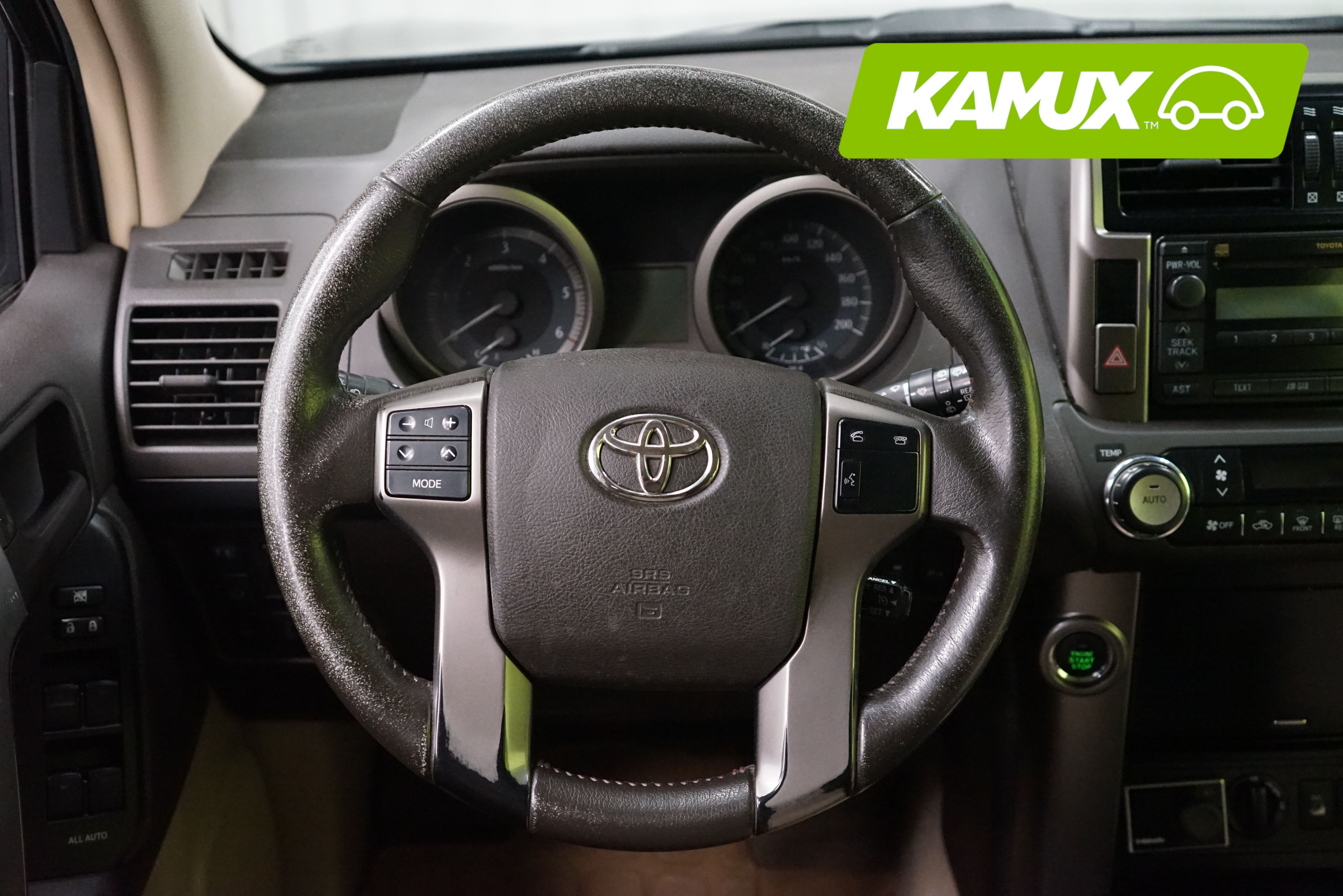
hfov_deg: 51.9
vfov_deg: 35.9
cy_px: 448
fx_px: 1380
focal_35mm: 37
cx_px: 672
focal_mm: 37
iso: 6400
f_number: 4
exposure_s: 1/50
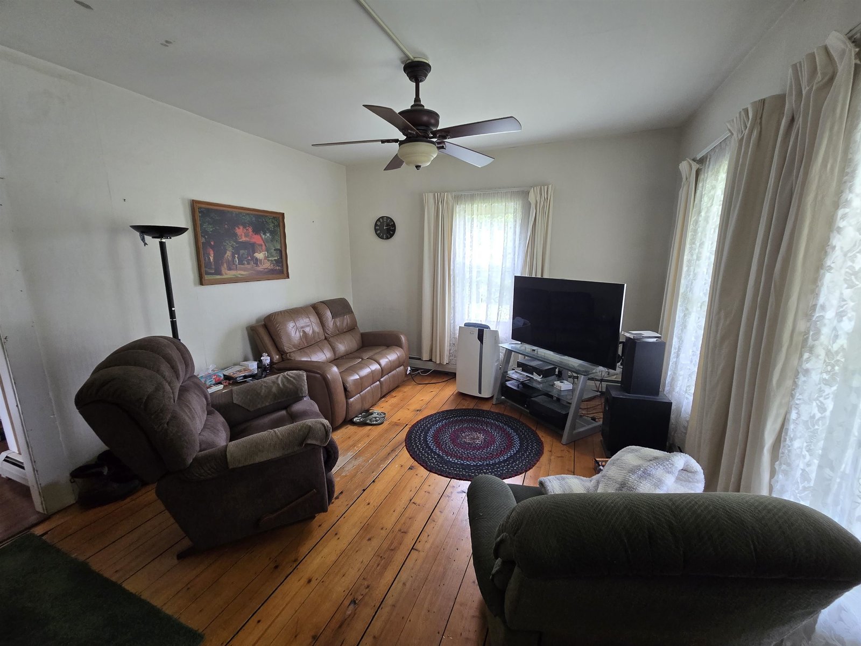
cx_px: 430
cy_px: 323
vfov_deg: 89.9
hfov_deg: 106.2
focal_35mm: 13
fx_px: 323
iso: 200
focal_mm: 2.2
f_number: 2.2
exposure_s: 1/60
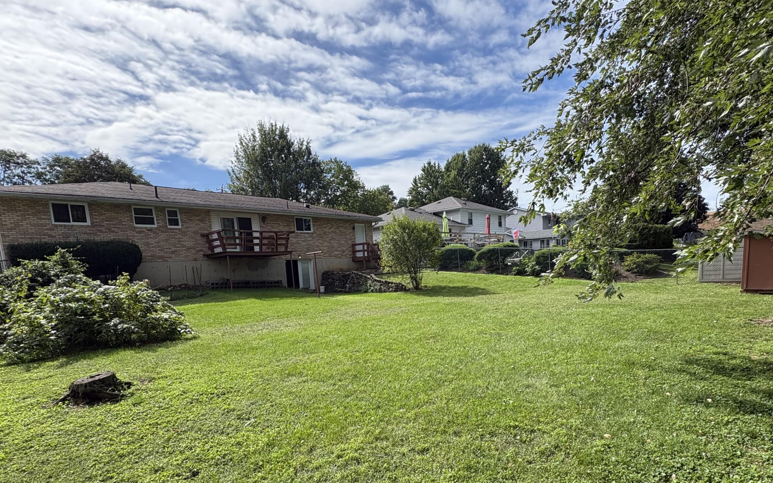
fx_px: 400
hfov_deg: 87.9
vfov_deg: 60.8
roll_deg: +3.3
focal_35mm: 19
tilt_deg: -5.6
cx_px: 413
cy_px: 320
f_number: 2.2
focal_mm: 2.22
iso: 64
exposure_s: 1/1346
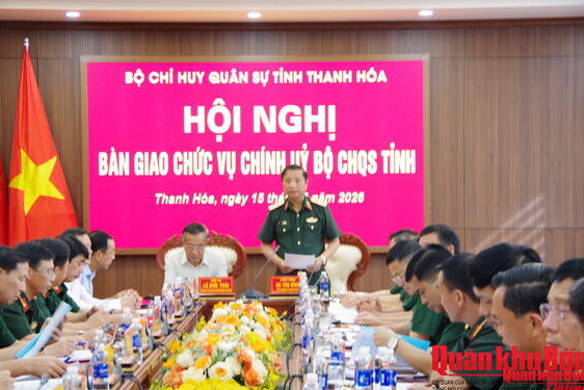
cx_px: 276
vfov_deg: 14.3
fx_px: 1558
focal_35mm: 96
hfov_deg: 21.2
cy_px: 185
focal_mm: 60
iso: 1600
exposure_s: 1/30
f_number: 6.3
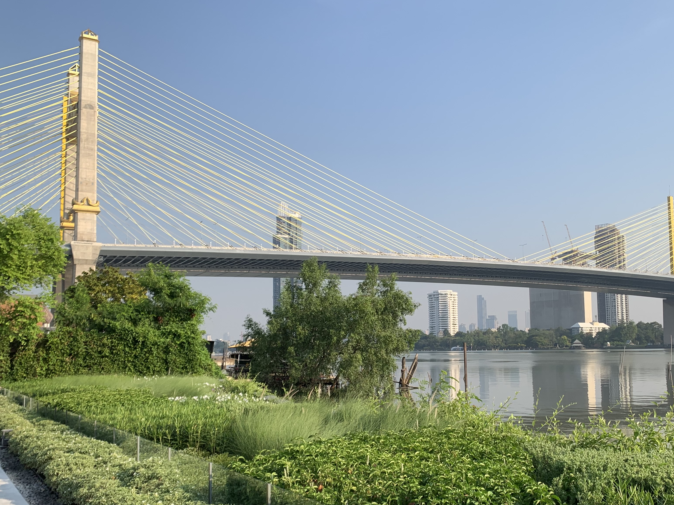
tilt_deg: +5.8
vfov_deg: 41.6
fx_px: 662
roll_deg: +0.2
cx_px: 402
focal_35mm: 34
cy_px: 306
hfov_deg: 53.6
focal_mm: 4.25
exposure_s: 1/1661
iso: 25
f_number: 1.8
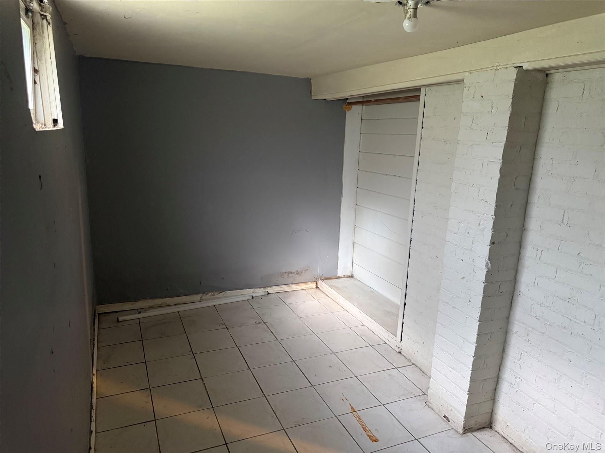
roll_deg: -2.2
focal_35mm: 24
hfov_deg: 71.6
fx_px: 419
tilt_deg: -12.2
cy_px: 226
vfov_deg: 56.8
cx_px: 302
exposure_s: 1/40
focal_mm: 6.76
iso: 800
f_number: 1.78
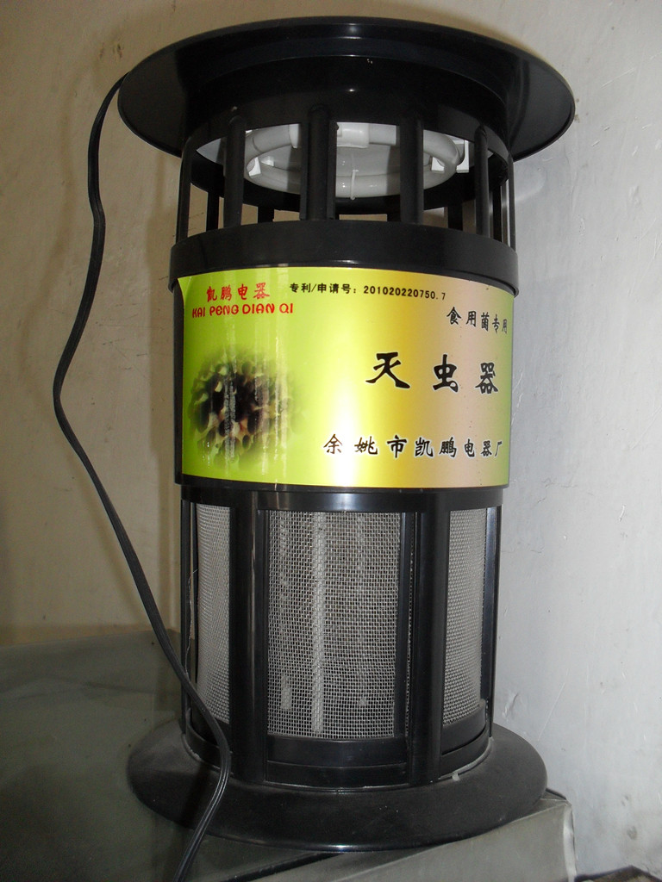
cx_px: 331
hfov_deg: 40.7
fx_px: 892
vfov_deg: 52.6
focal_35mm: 35
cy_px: 441
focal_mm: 6.3
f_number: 3.2
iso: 200
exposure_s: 1/45
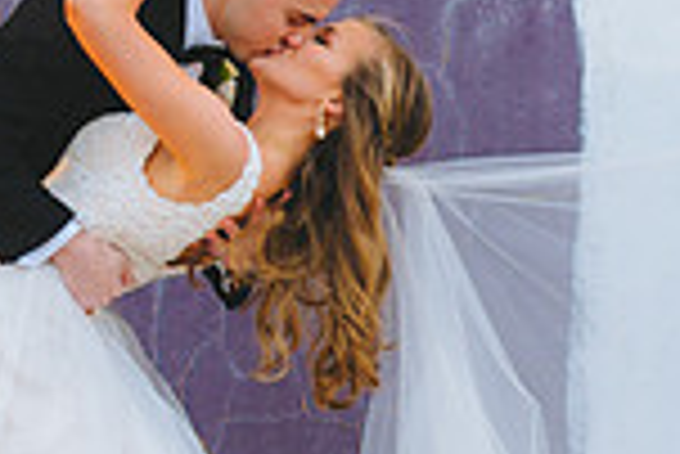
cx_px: 791
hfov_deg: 10.2
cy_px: 287
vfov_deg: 6.9
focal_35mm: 199
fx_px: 3762
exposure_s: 1/800
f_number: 2
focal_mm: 50
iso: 400
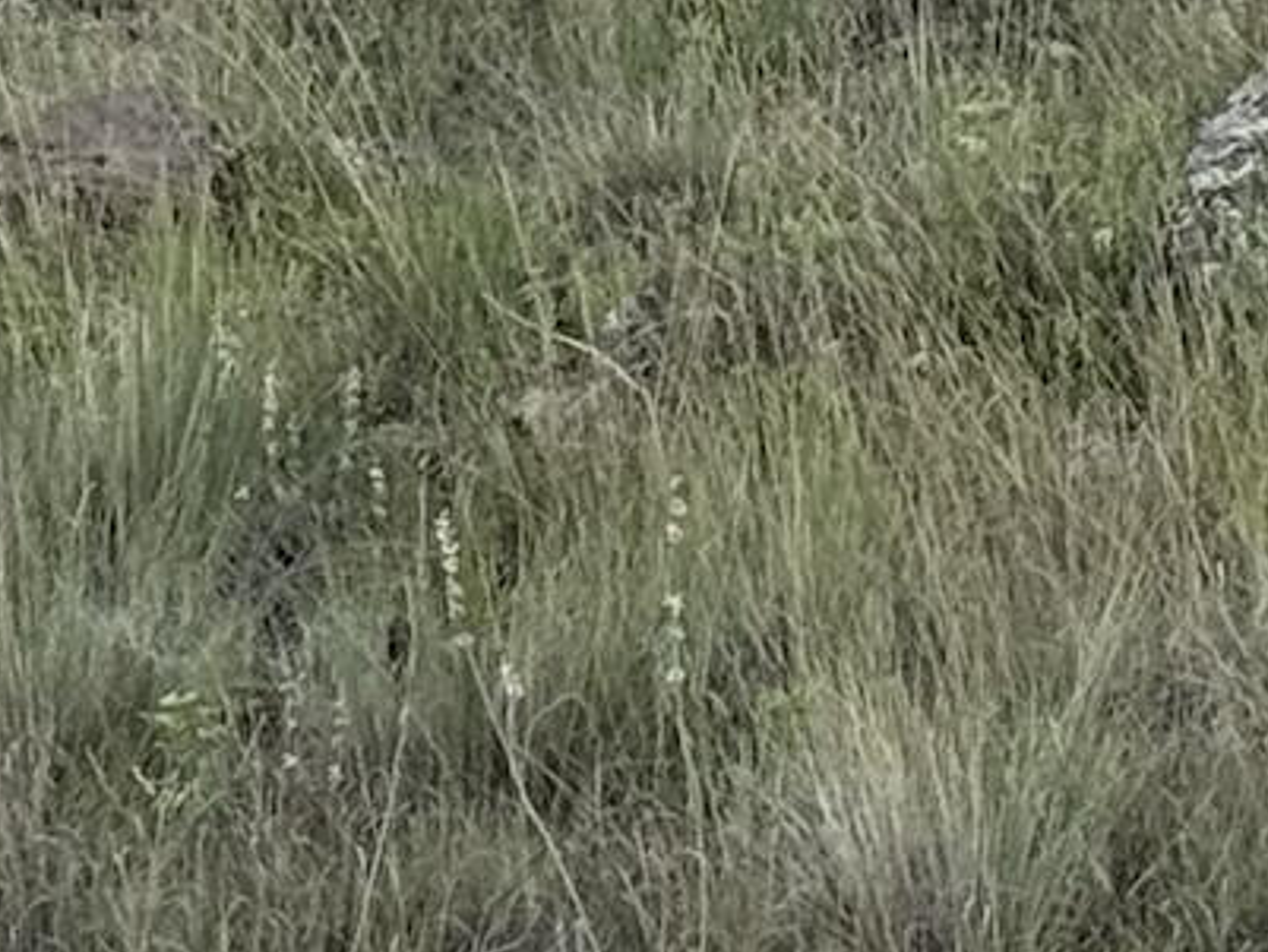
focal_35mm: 319
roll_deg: +0.0
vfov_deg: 4.6
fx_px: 11689
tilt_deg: -0.7
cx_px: -1118
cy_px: -968
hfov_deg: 6.1
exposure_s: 1/1133
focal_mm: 6.76
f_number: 1.78
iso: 64
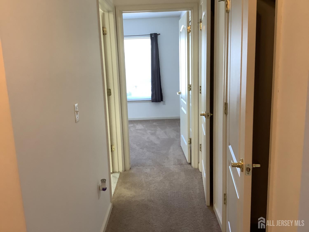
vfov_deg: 45.4
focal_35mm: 31
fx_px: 277
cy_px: 116
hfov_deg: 58.4
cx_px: 154
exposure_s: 1/50
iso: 125
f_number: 2.4
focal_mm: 3.3
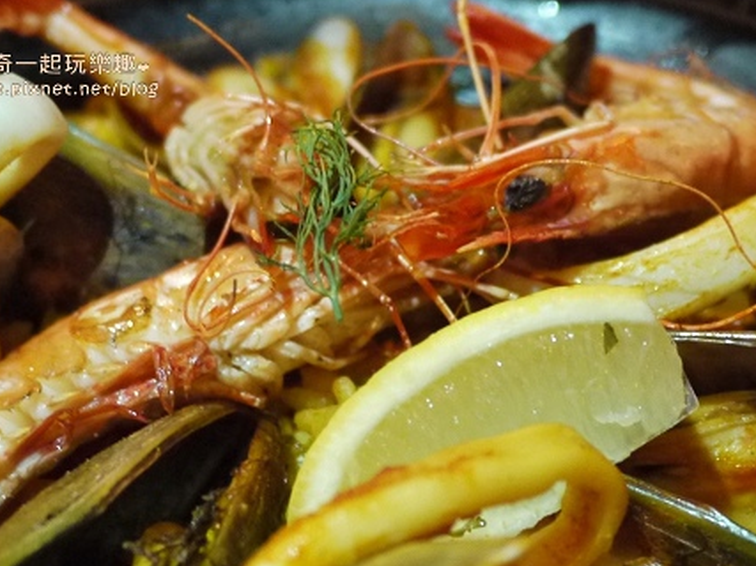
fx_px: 917
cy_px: 416
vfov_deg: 33.7
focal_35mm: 42
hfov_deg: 44.7
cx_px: 420
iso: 800
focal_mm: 14
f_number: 2.5
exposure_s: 1/15
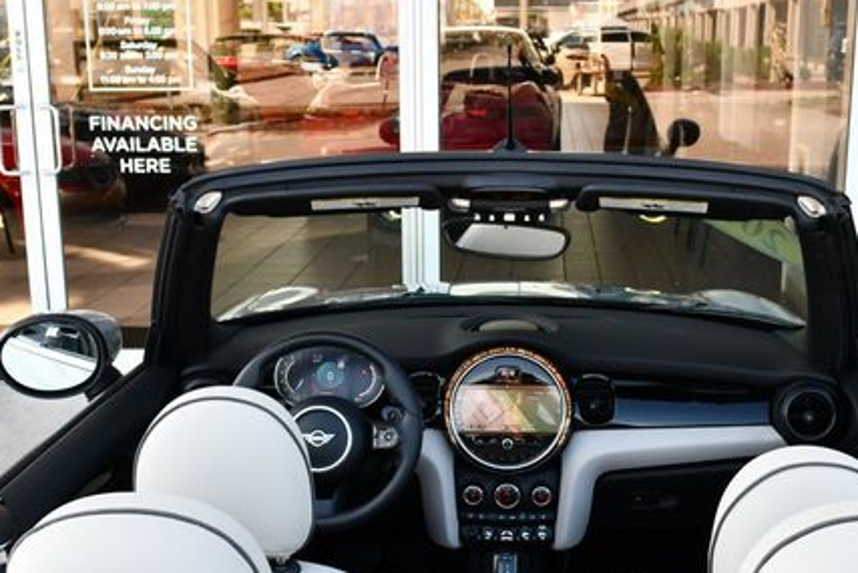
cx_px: 486
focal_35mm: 54
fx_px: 1287
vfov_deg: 24.9
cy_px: 404
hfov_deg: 36.8
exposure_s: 1/250
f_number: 5
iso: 400
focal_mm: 18
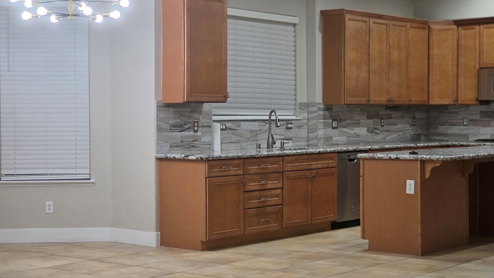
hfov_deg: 27.9
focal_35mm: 76
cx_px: 247
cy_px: 128
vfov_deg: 15.9
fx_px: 996
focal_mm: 7.9
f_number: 2.4
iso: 400
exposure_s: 1/120
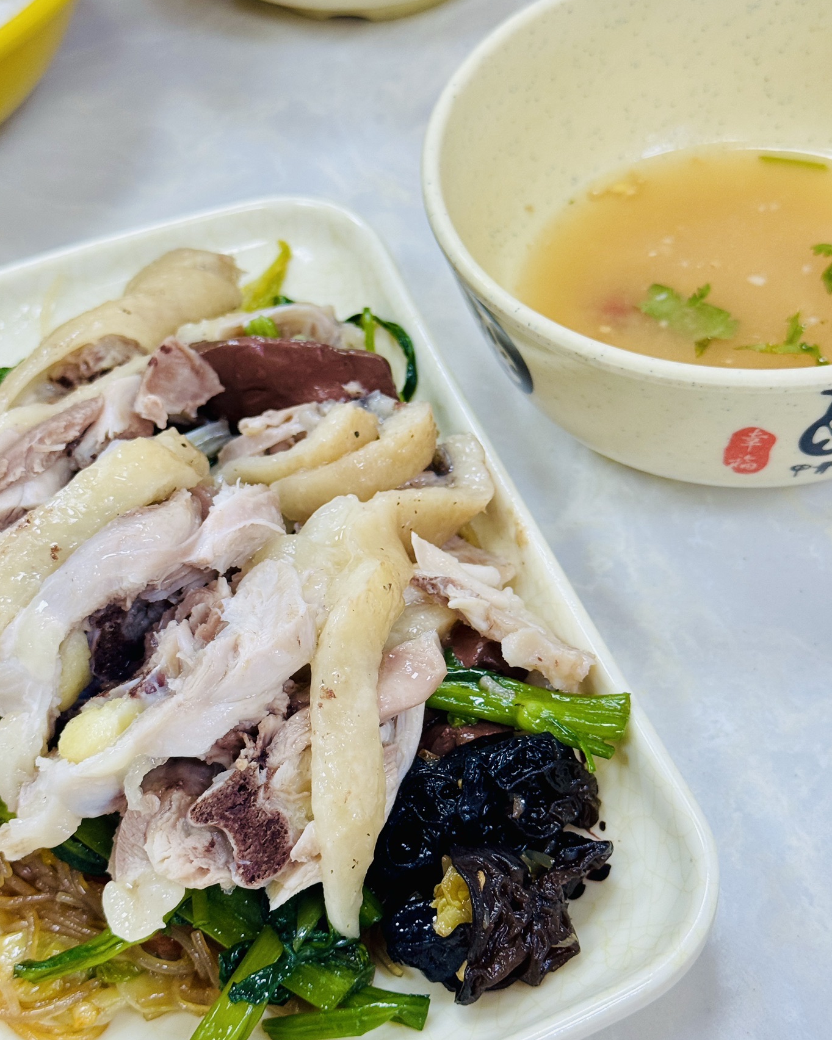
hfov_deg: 27.6
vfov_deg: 34.1
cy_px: 572
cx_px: 394
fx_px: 1693
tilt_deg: -49.1
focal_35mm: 55
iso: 100
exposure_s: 1/100
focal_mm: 6.76
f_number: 1.78
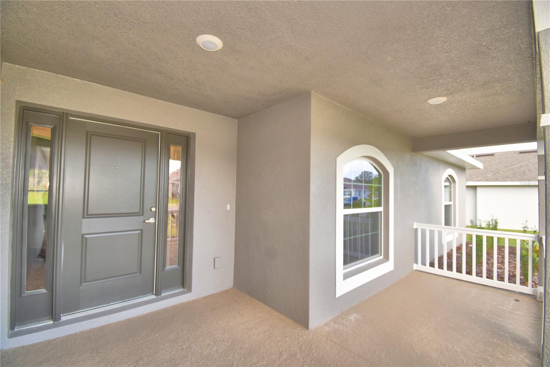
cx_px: 275
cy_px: 184
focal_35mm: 15
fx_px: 229
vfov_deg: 77.3
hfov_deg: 100.4
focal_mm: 10
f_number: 4.5
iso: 100
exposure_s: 1/60
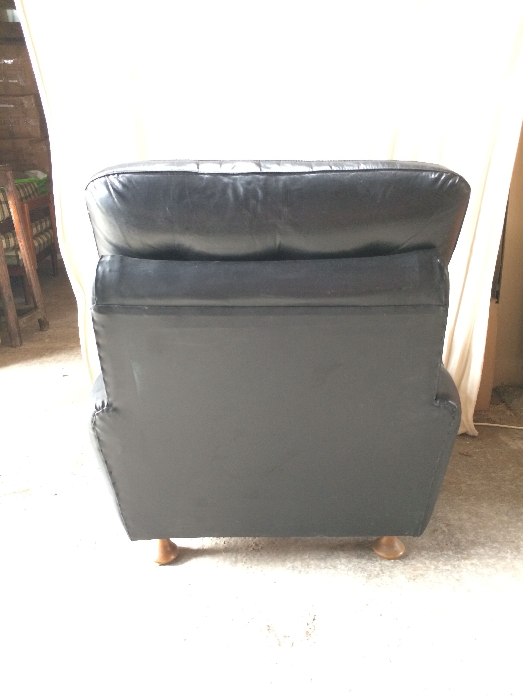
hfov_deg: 48.2
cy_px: 349
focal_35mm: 29
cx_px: 262
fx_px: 584
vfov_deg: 61.7
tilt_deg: -19.2
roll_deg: +0.3
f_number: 2.2
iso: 250
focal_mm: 4.15
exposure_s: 1/17
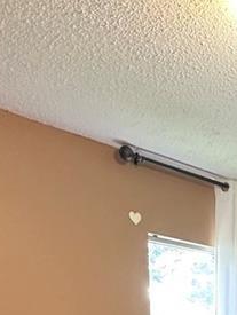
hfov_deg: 21.4
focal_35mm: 61
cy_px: 485
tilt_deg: -14.1
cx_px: 323
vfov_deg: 24.1
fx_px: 556
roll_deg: -4.1
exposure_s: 1/60
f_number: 2.2
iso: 200
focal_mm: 2.22
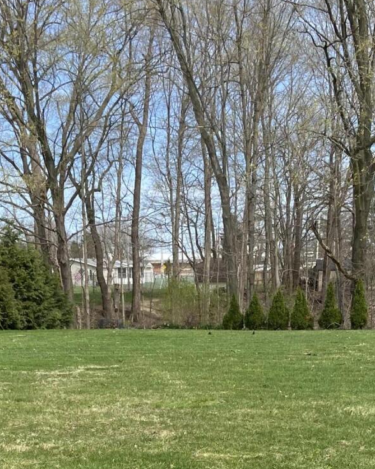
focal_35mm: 69
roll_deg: +1.2
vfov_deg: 26.5
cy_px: 437
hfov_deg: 22.1
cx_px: 160
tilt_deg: -8.8
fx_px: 958
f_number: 1.8
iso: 32
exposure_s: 1/1565
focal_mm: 4.25
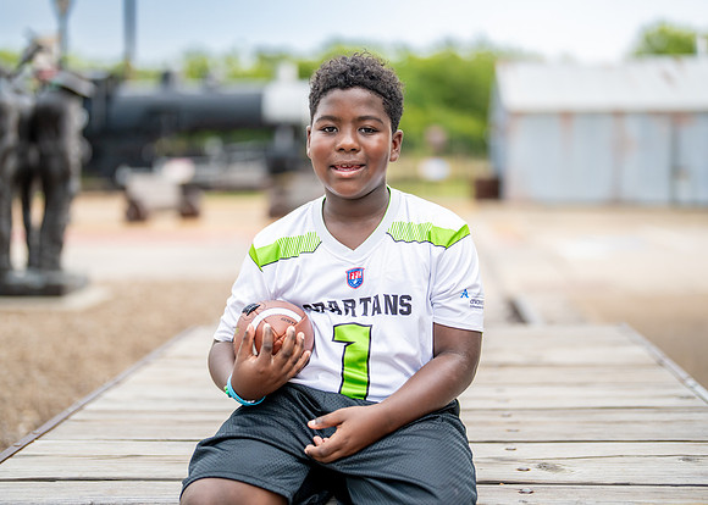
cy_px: 255
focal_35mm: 56
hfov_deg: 35.2
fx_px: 1116
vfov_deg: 25.5
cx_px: 366
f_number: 1.2
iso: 500
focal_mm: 50
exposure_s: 1/640
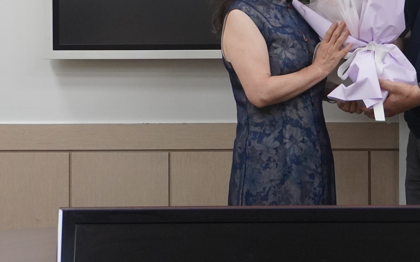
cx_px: 265
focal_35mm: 190
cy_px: -93
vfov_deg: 6.8
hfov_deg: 11.0
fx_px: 2175
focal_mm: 40
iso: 1250
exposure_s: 1/160
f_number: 5
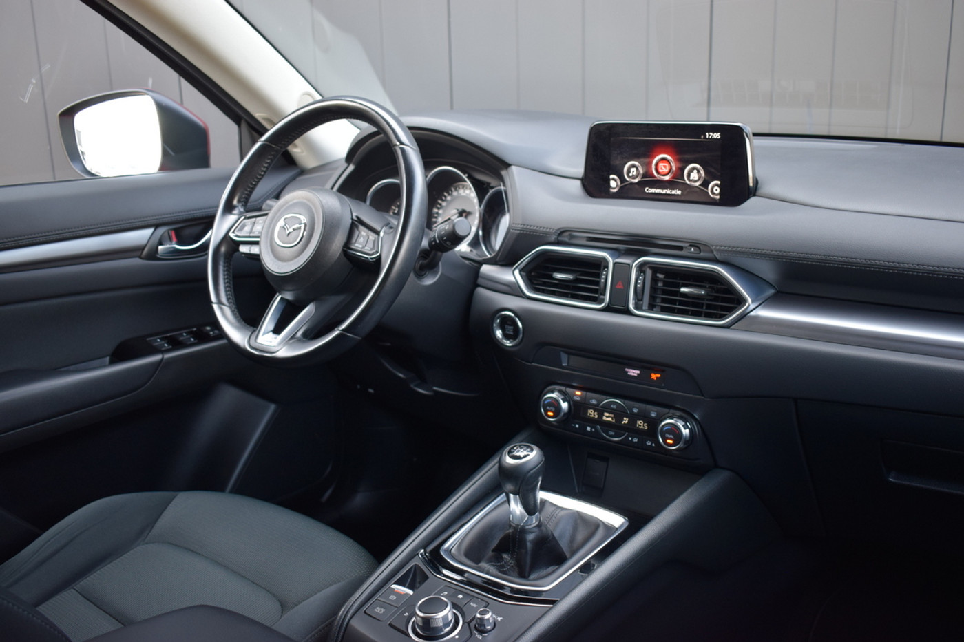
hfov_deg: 55.1
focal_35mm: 34
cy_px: 321
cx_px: 482
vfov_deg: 38.4
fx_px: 924
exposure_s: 1/60
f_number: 4
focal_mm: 23
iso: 500
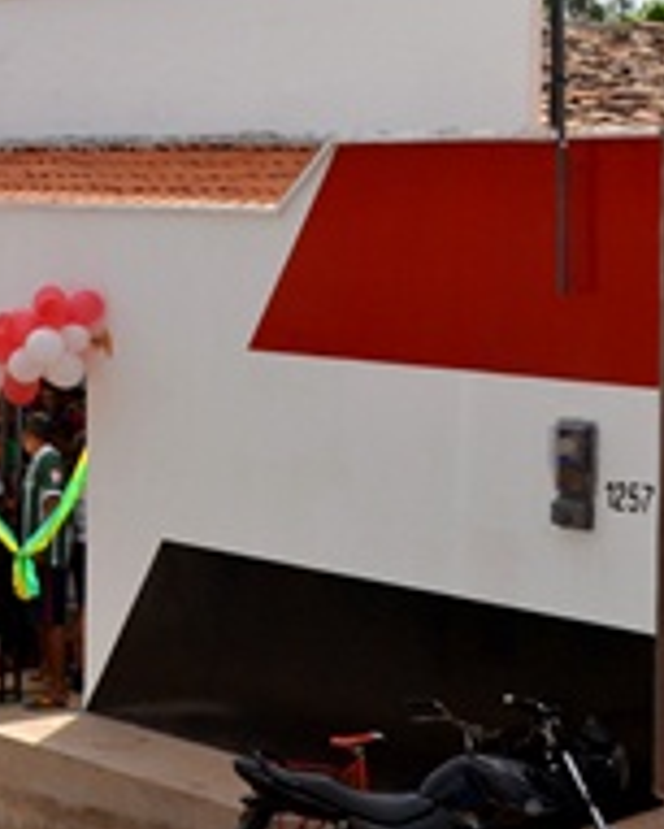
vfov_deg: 19.3
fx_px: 2430
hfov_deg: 14.9
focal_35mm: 99
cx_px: -182
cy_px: 332
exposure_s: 1/200
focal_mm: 30
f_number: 10
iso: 100
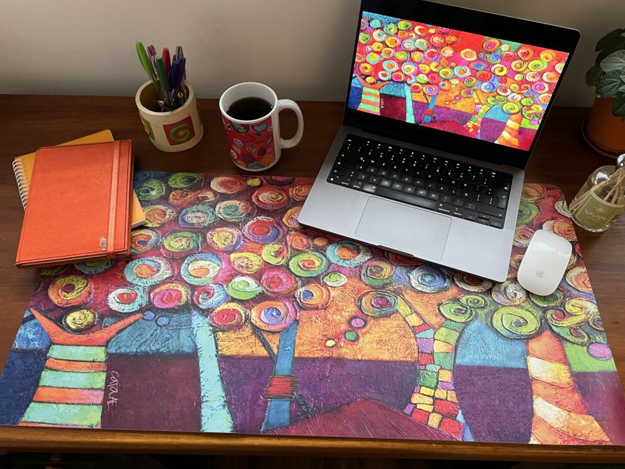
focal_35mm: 27
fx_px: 488
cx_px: 323
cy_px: 238
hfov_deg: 65.3
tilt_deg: -57.9
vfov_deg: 51.4
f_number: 1.5
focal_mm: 5.7
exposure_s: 1/60
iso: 500
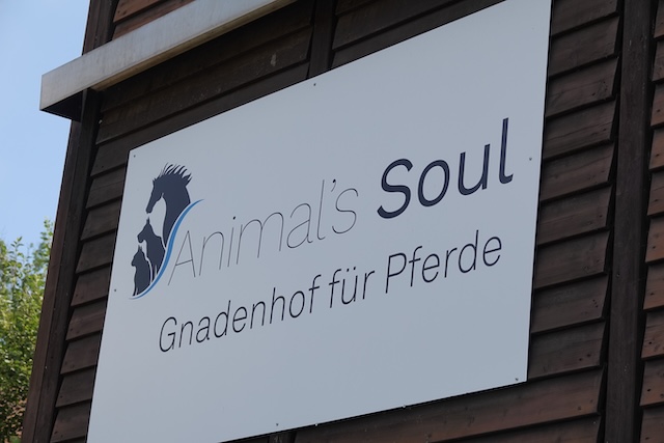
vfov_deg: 13.2
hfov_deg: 19.6
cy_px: 222
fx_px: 1919
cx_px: 332
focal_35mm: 104
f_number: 4
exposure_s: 1/640
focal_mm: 38.04
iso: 100
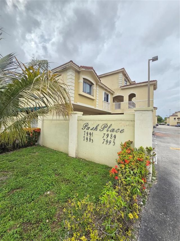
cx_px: 90
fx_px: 90
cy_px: 120
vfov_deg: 106.2
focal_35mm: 13
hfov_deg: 89.9
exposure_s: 1/1142
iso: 50
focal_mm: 2.2
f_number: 2.2
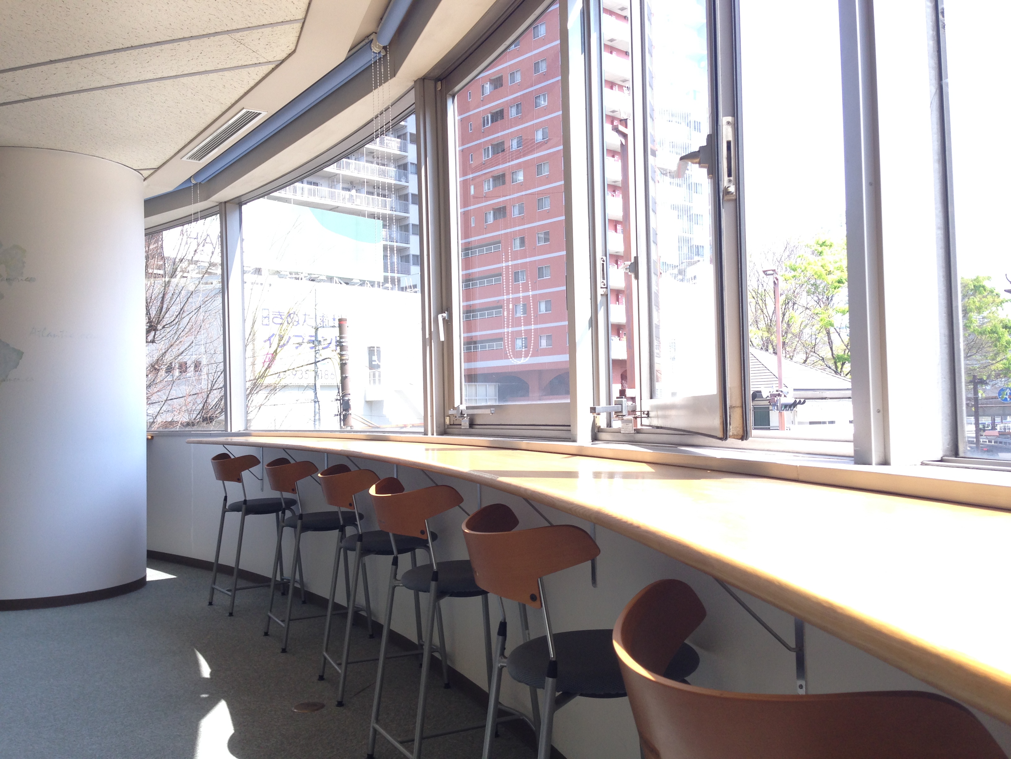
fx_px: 964
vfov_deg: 42.9
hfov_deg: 55.4
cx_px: 506
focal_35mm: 33
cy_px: 380
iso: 50
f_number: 2.4
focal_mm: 4.12
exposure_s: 1/140
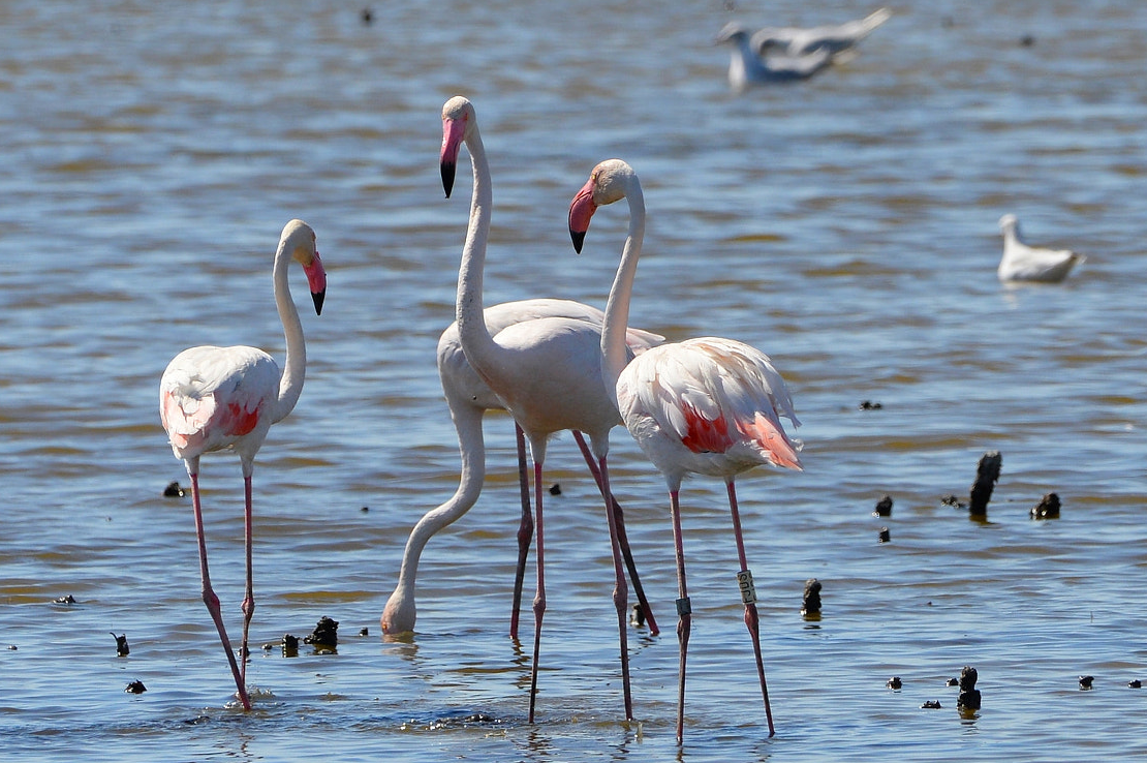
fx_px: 22951
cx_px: 360
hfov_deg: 2.9
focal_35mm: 721
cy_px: 332
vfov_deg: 1.9
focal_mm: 500
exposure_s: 1/2000
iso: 640
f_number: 9
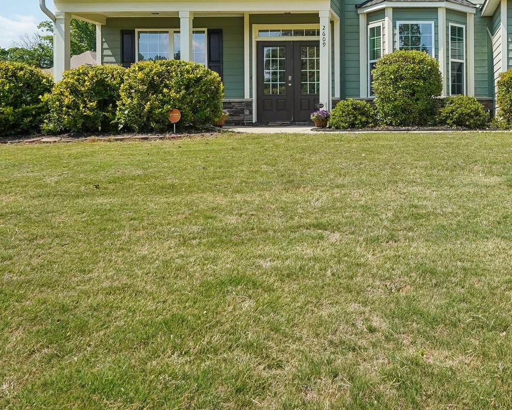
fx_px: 515
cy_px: 88
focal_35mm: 34
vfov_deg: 41.7
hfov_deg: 48.6
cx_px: 438
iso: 400
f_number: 8
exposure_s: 1/800
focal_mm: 17.5
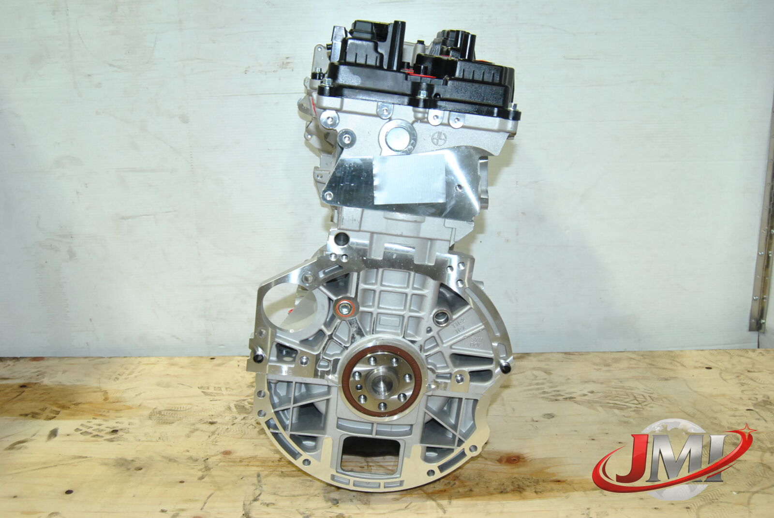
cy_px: 259
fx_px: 743
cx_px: 387
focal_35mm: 34
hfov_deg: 55.1
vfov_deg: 38.5
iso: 800
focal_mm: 23
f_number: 5.6
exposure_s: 1/200
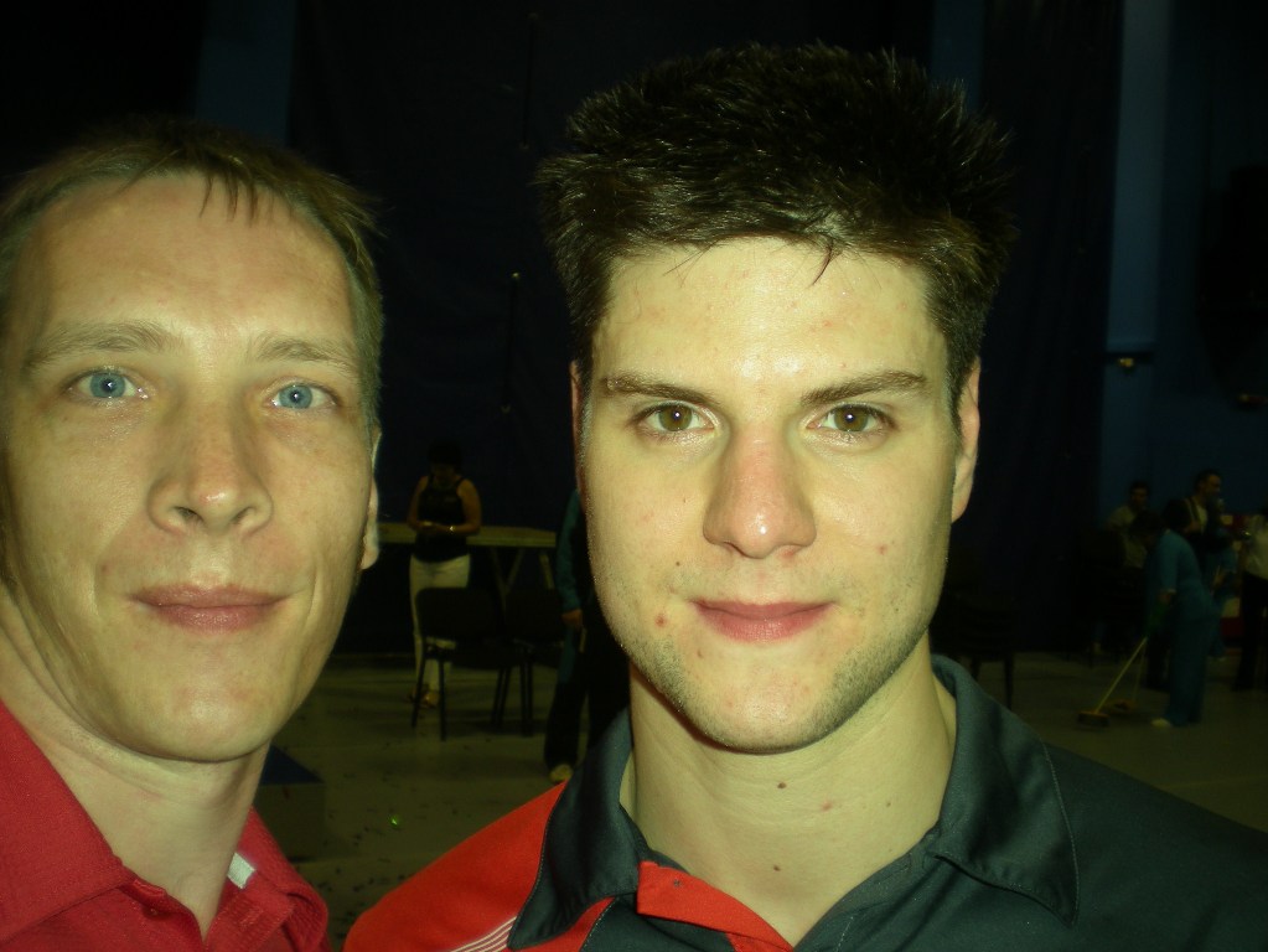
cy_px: 476
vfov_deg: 37.7
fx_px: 1392
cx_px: 634
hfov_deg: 49.0
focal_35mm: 38
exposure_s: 1/60
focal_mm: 6.3
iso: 50
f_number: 3.1
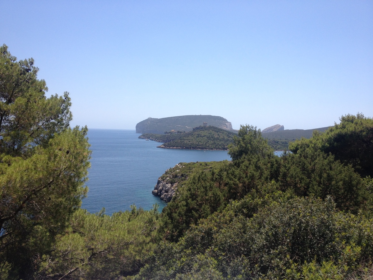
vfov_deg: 40.7
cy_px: 140
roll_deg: -1.2
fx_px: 377
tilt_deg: -4.2
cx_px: 186
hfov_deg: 52.6
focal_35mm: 35
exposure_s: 1/1727
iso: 50
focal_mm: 4.28
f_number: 2.4
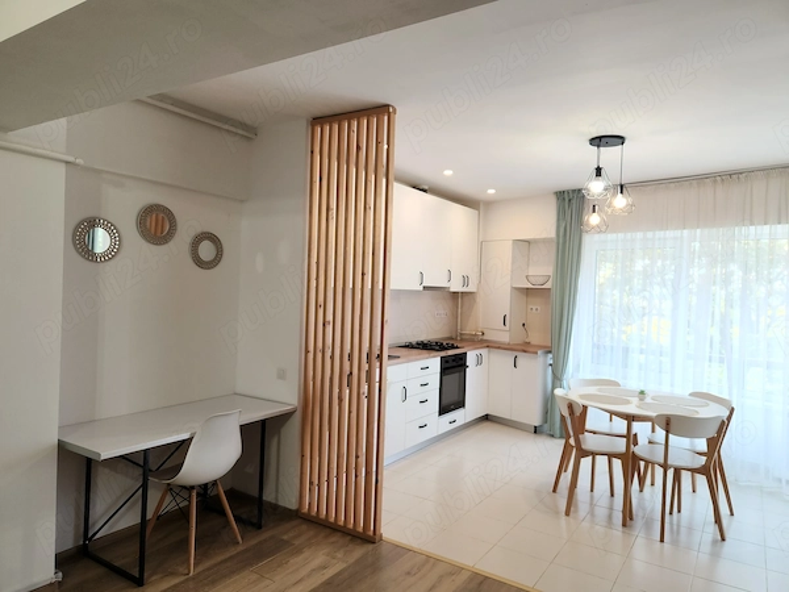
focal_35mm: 23
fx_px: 524
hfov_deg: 73.9
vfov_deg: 58.9
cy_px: 296
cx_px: 394
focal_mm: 5.4
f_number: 1.8
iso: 80
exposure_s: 1/50
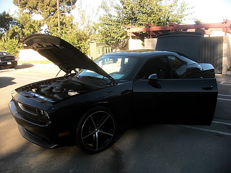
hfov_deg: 51.4
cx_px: 116
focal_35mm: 36
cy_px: 86
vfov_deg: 39.7
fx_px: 240
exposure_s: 1/200
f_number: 2.8
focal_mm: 6.3
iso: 50
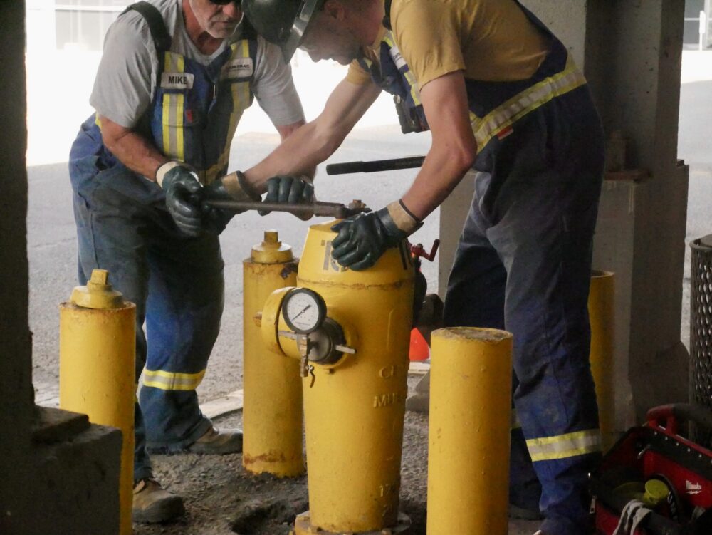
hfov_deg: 23.3
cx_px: 356
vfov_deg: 17.6
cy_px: 268
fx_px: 1729
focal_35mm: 84
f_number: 5.6
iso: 12800
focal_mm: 42
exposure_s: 1/4000
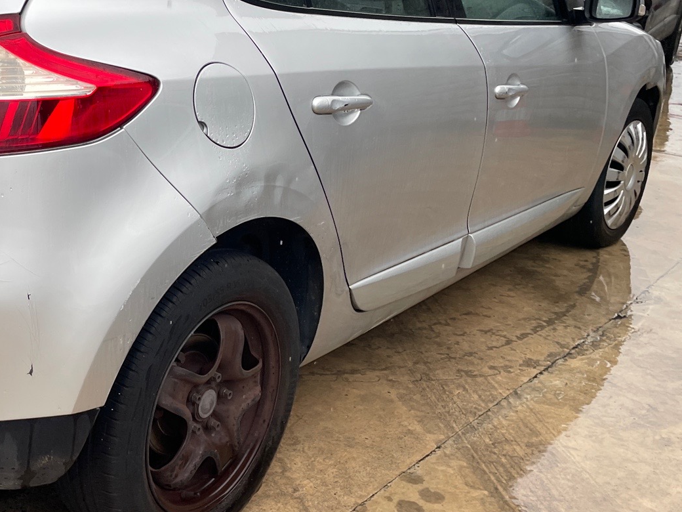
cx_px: 145
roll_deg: -0.8
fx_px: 946
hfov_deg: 38.3
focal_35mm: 48
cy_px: 158
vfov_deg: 30.0
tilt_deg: -15.8
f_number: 1.6
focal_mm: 4.2
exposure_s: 1/419
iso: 32
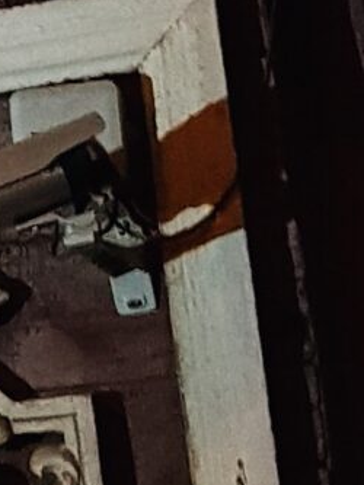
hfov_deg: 6.6
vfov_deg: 9.8
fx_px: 2802
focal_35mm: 200
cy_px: 41
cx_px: -836
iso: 500
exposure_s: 1/10
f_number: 1.7
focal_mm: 4.3
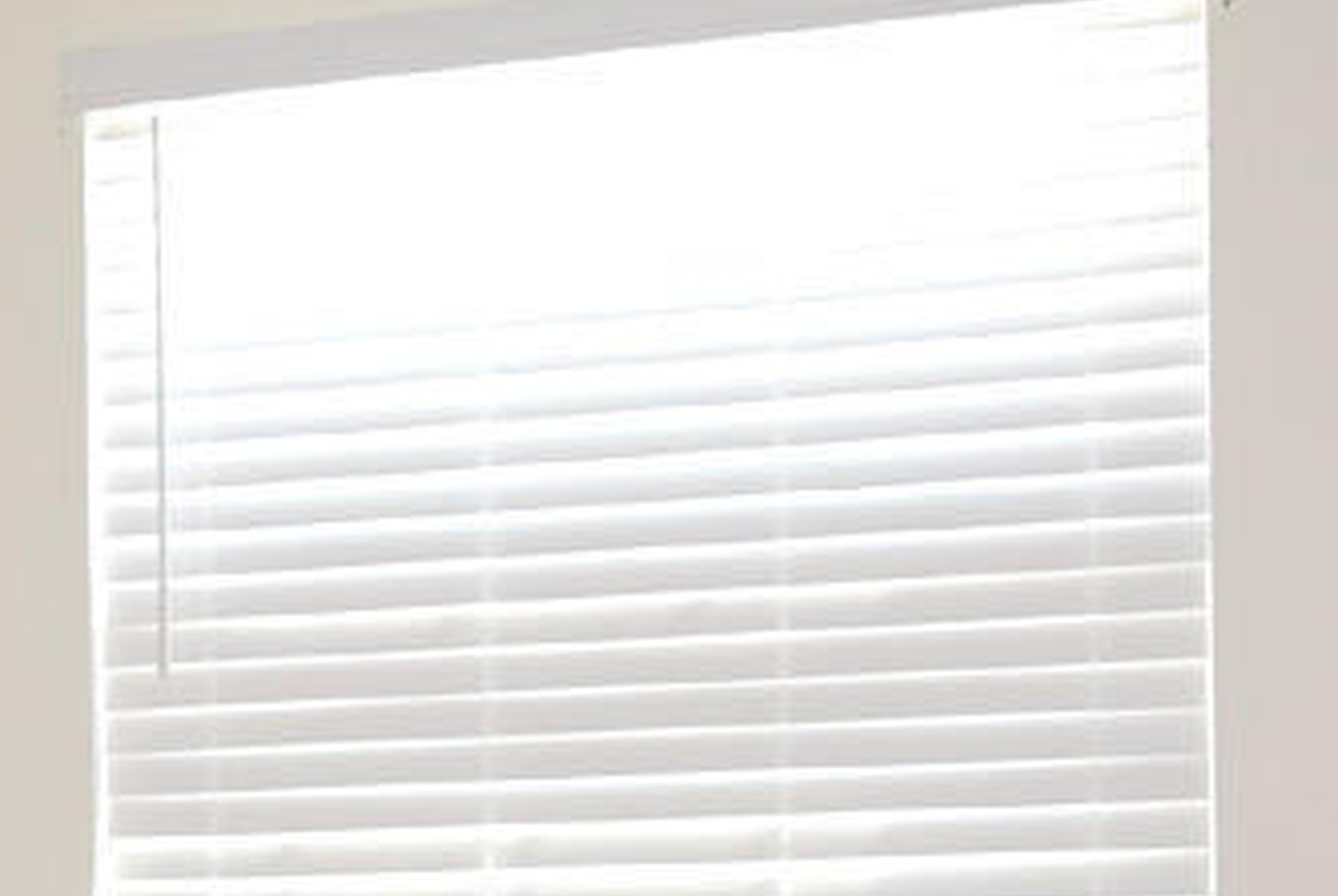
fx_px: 3644
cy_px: 1225
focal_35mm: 98
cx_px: -265
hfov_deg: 19.6
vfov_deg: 13.4
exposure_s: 1/60
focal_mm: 17
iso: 450
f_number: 4
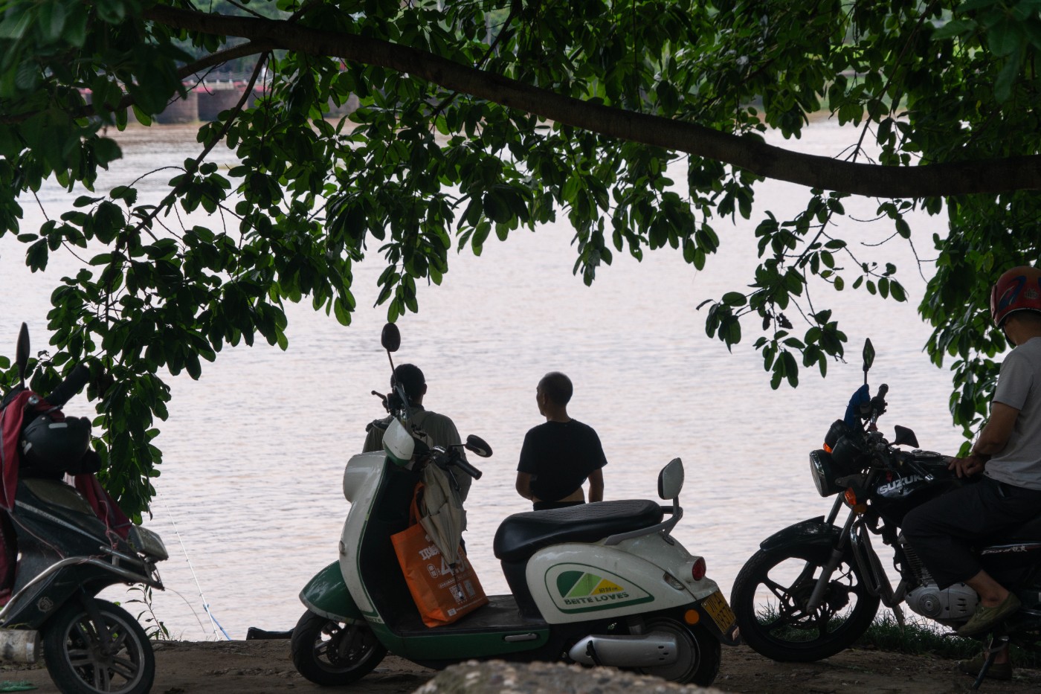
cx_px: 520
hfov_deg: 17.1
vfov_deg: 11.4
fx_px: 3469
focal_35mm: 120
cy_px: 347
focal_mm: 120
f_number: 7.1
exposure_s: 1/250
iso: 100
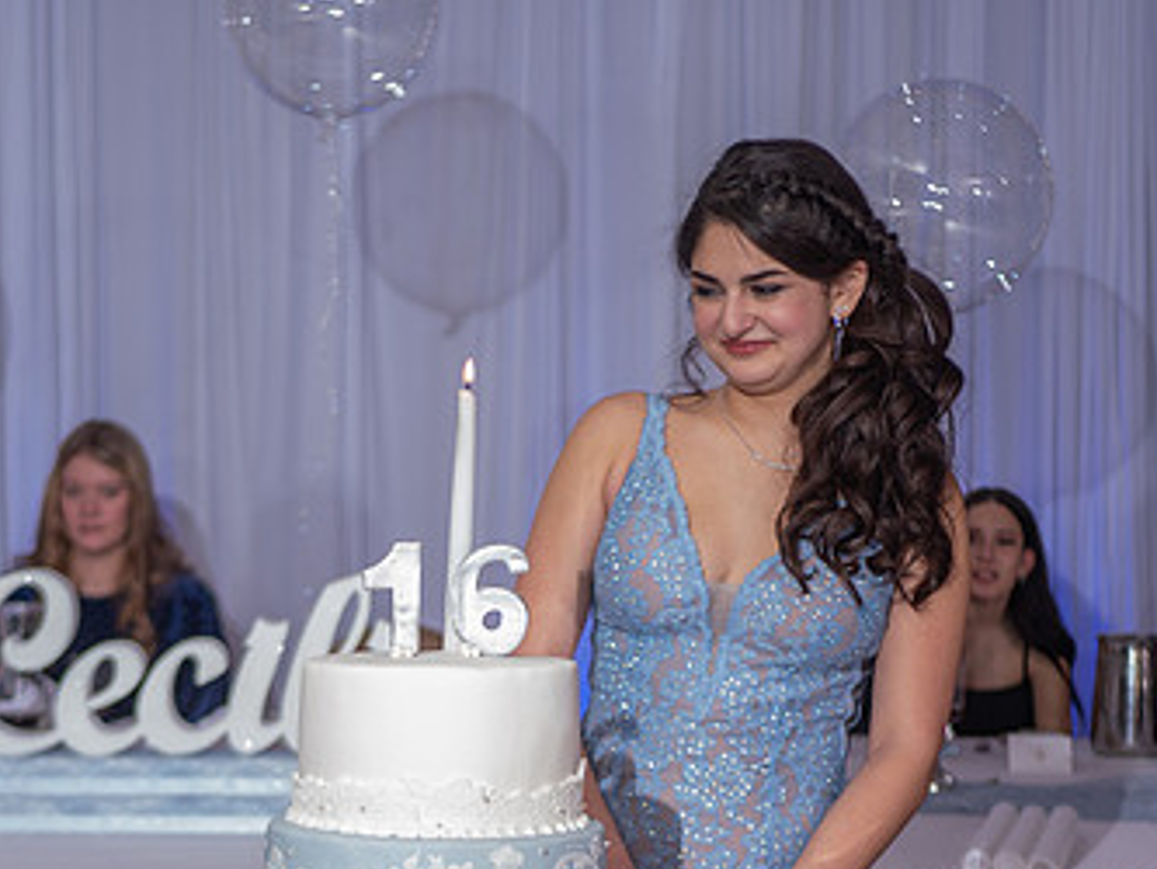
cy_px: 673
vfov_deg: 16.9
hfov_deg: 22.5
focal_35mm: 87
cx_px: 556
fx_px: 2909
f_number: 1.7
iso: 100
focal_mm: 25
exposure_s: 1/125
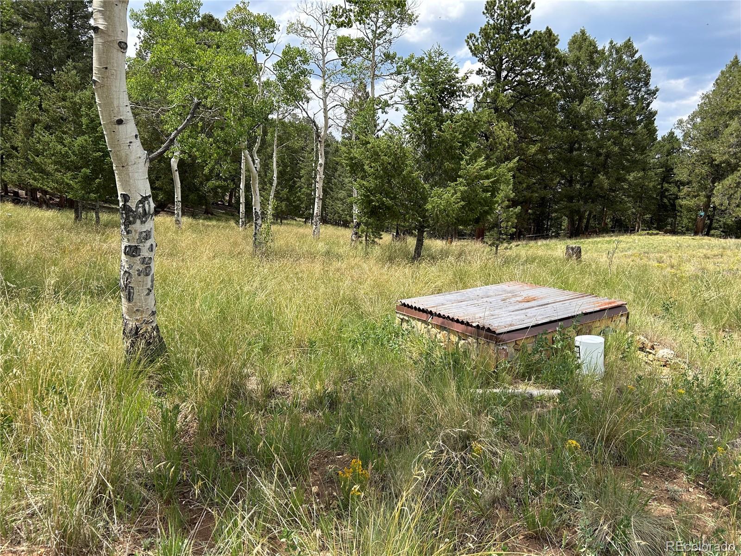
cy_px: 278
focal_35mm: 26
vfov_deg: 53.1
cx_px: 370
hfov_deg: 67.3
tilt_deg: -7.7
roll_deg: -1.8
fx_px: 557
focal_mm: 5.7
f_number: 1.5
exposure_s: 1/2632
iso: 50
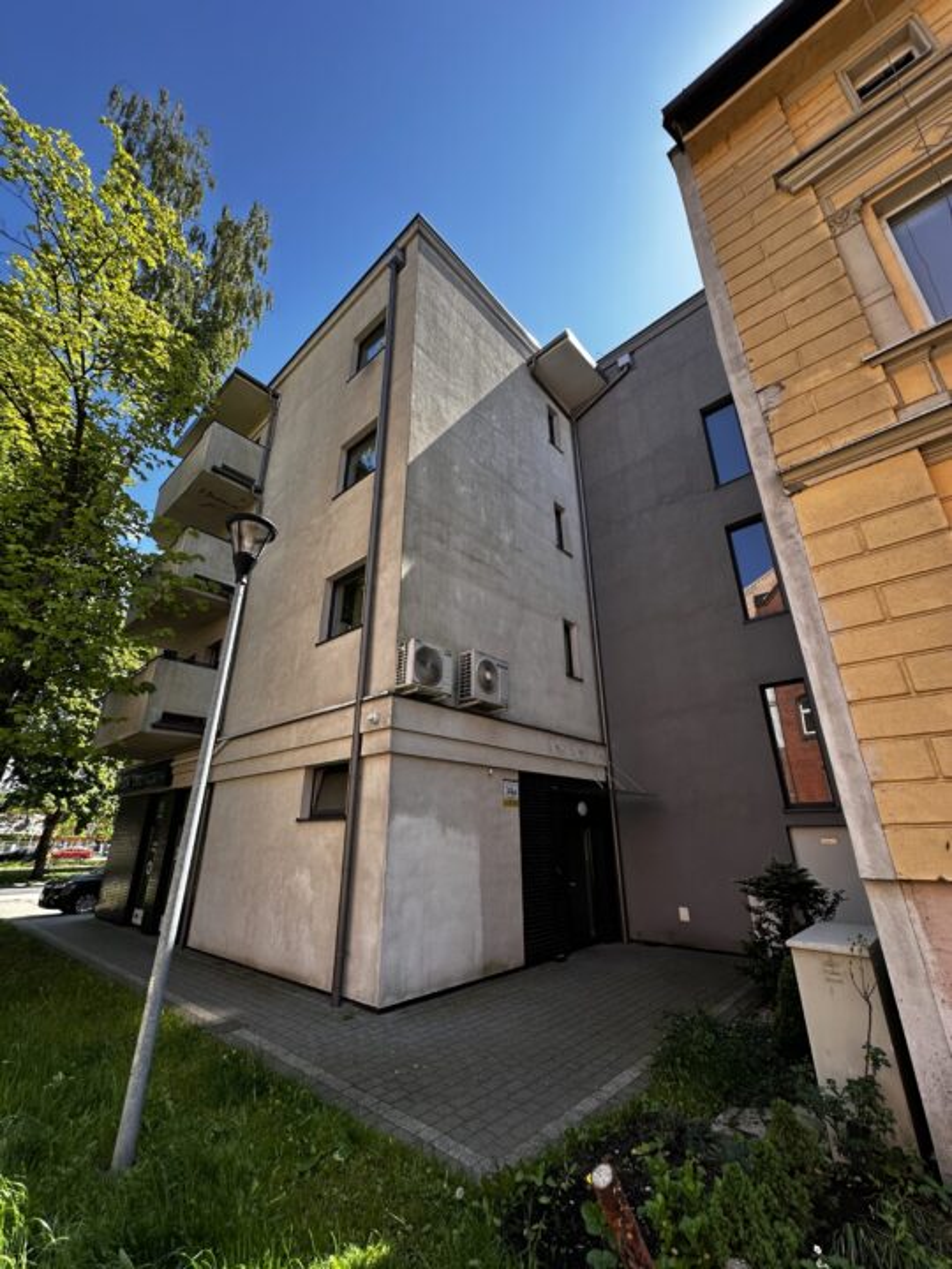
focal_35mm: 14
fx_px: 513
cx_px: 476
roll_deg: -0.6
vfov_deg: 102.1
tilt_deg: +22.2
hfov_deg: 85.7
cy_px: 634
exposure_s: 1/346
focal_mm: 2.22
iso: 40
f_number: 2.2
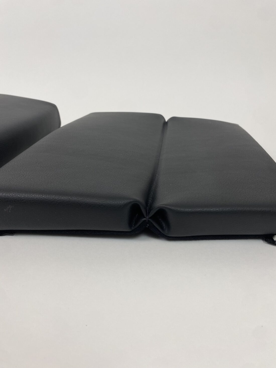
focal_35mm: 26
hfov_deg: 53.1
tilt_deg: -23.1
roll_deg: -0.5
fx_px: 276
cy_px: 184
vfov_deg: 67.3
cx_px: 138
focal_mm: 4.25
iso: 64
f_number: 1.8
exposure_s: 1/100
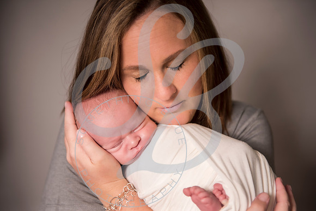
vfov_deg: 24.6
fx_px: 483
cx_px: 158
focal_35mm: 55
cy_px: 106
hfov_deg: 36.2
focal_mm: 55
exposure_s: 1/400
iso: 100
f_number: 2.8
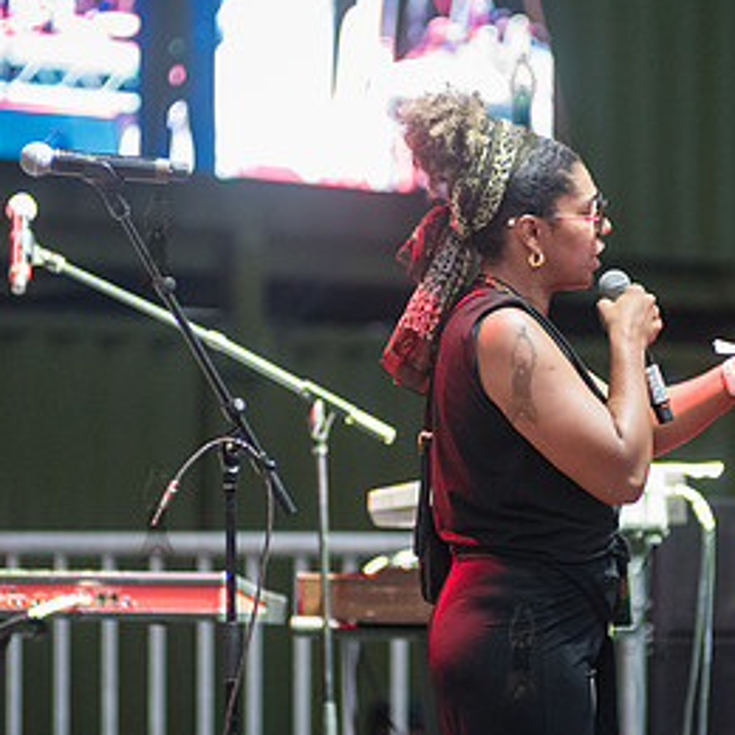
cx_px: 520
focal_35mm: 379
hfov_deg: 4.6
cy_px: 375
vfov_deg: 4.6
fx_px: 9104
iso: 3200
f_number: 3.5
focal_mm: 200
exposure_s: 1/200
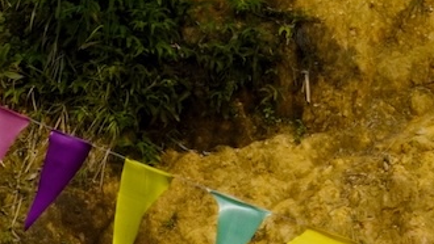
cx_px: 798
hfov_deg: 9.8
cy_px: -132
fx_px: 2383
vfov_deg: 5.8
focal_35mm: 207
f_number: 29
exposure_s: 1/250
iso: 1250
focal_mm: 34
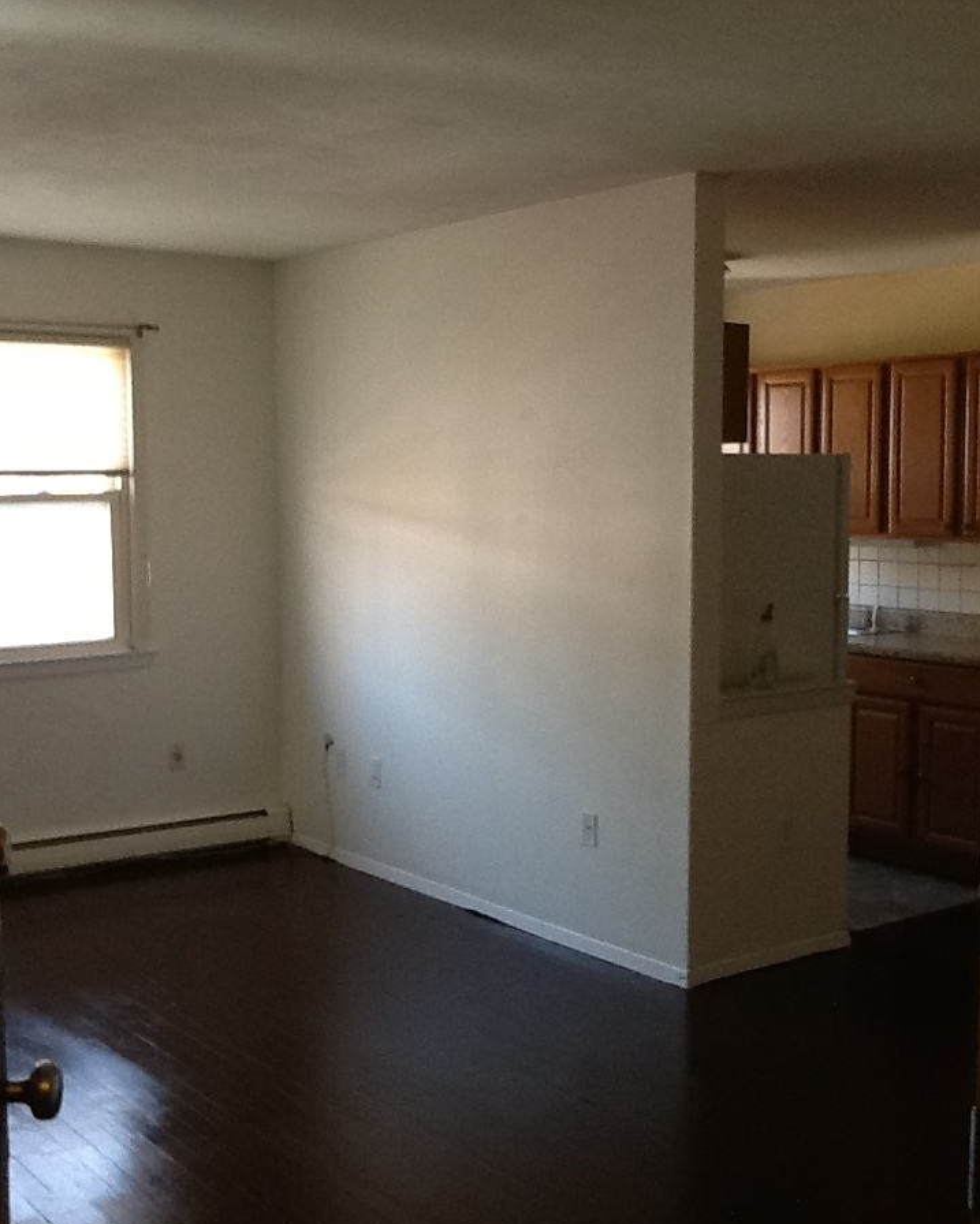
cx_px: 491
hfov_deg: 32.8
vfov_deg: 40.3
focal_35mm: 46
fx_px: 1667
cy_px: 631
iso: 80
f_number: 2.4
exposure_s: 1/30
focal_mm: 2.03
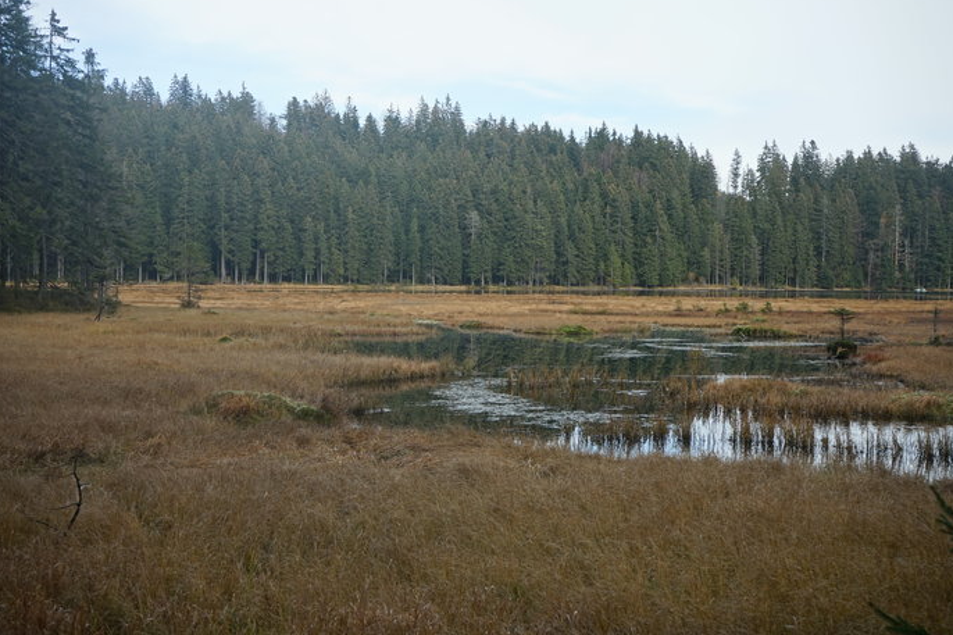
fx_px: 1323
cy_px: 315
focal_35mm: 50
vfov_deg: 27.0
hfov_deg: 39.6
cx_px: 478
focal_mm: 49
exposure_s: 1/100
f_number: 6.3
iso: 100
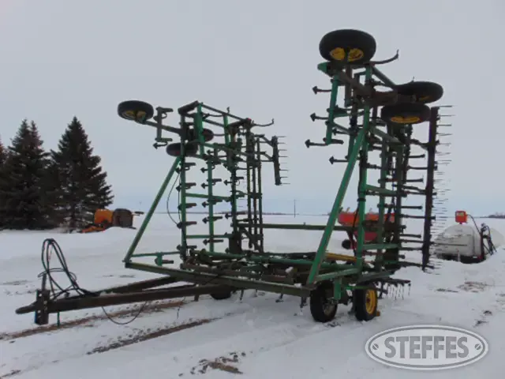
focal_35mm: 25
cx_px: 252
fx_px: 365
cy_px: 190
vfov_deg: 54.9
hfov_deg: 69.4
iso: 80
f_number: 7.7
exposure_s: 1/1000
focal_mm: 4.5
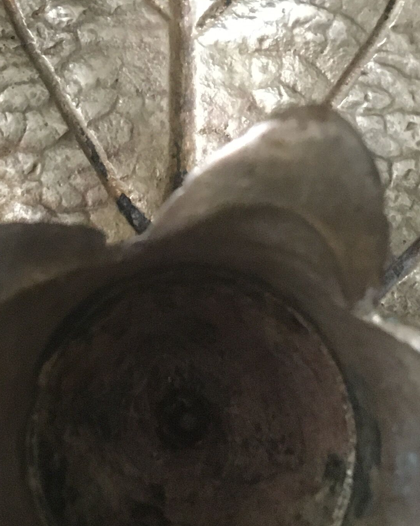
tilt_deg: -72.5
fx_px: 1305
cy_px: -122
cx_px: 129
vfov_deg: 21.0
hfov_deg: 18.2
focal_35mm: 84
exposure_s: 1/17
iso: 400
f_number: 2.2
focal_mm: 4.15
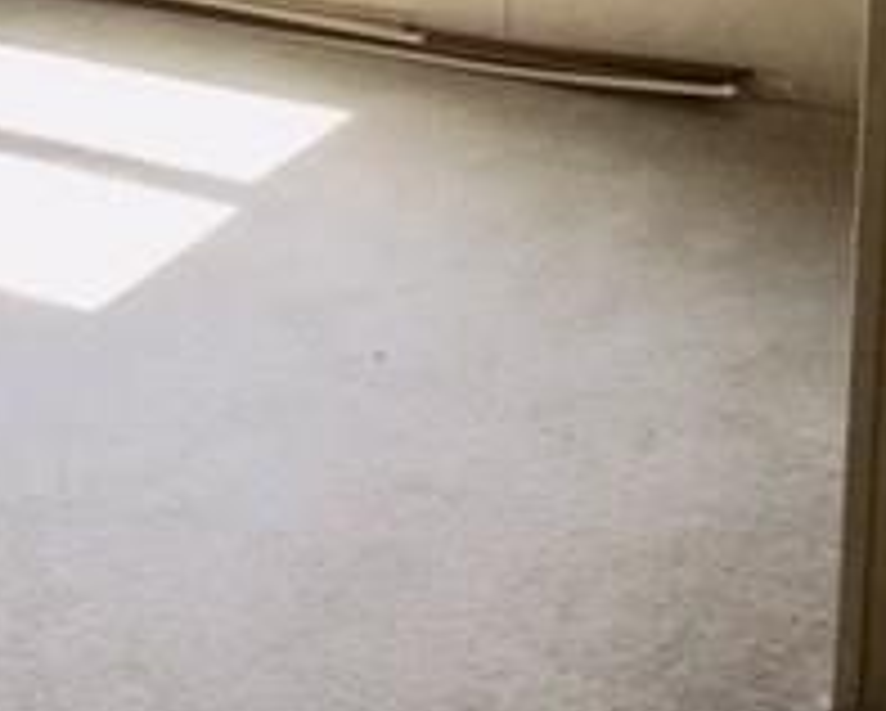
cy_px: -45
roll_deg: +5.8
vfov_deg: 16.3
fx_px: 2415
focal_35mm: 92
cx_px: -108
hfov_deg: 19.8
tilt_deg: -20.2
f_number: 2.2
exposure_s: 1/120
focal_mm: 4.15
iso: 25
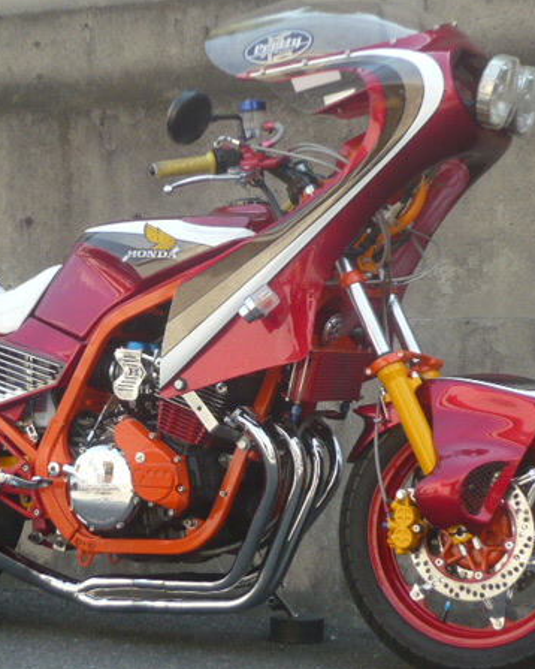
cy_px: 341
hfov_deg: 16.2
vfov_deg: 20.2
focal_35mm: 95
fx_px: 1879
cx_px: 182
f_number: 3.5
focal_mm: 7.4
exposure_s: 1/200
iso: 100
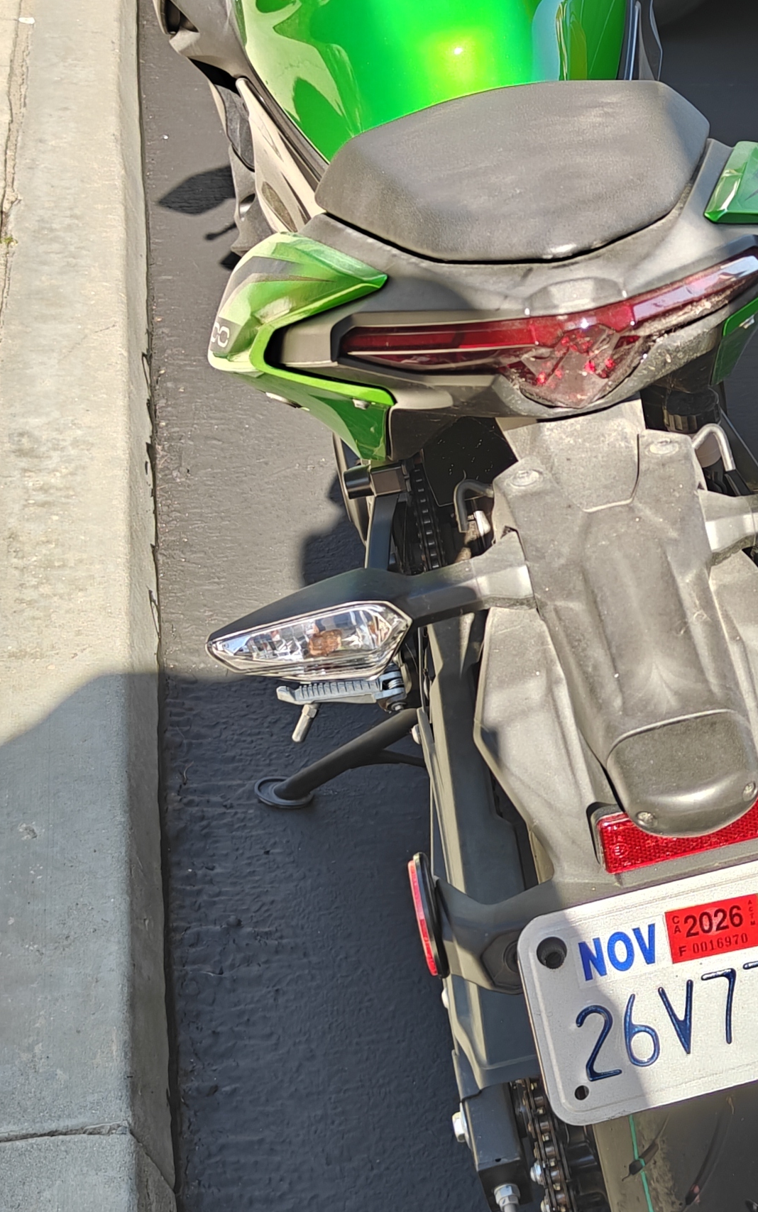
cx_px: 725
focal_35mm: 61
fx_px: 2016
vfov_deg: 33.3
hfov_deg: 20.7
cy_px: 456
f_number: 1.8
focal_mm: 5.59
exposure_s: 1/200
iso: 80
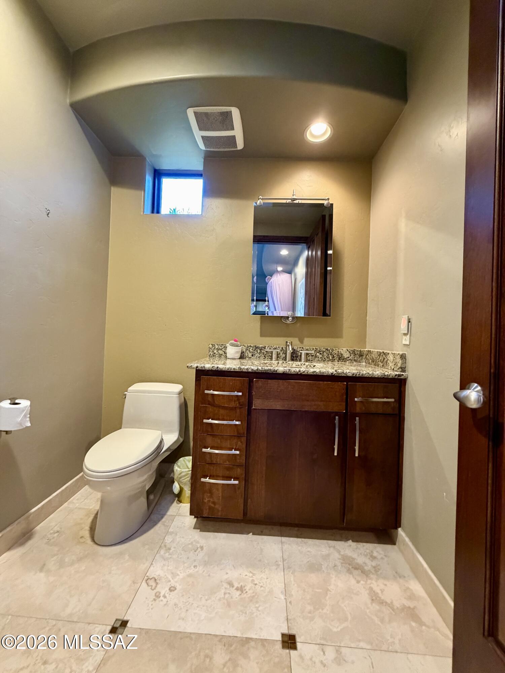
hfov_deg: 85.7
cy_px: 336
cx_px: 252
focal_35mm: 14
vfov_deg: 102.1
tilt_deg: +0.4
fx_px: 272
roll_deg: -2.0
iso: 640
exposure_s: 1/60
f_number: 2.2
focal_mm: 2.22
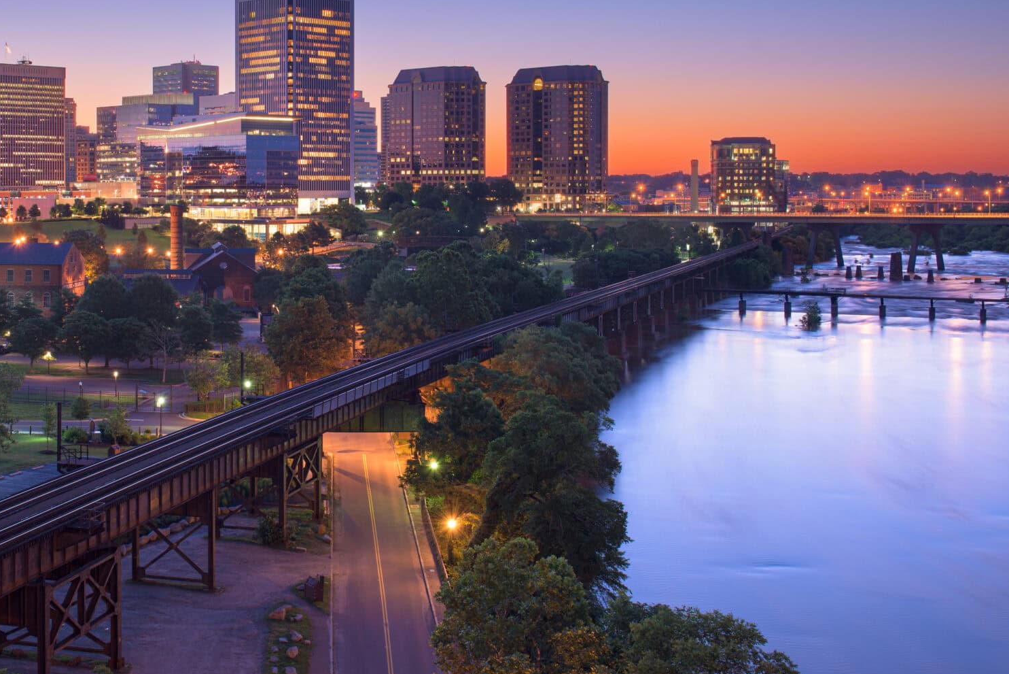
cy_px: 199
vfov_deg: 26.8
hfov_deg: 39.1
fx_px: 1402
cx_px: 323
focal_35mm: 50
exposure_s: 25
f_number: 8
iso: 100
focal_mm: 29
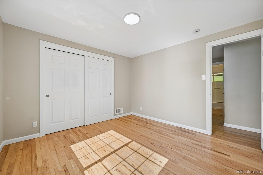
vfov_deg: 81.2
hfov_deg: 104.3
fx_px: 102
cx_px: 132
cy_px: 88
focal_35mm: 14
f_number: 8
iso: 64
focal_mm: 14
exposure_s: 1/50
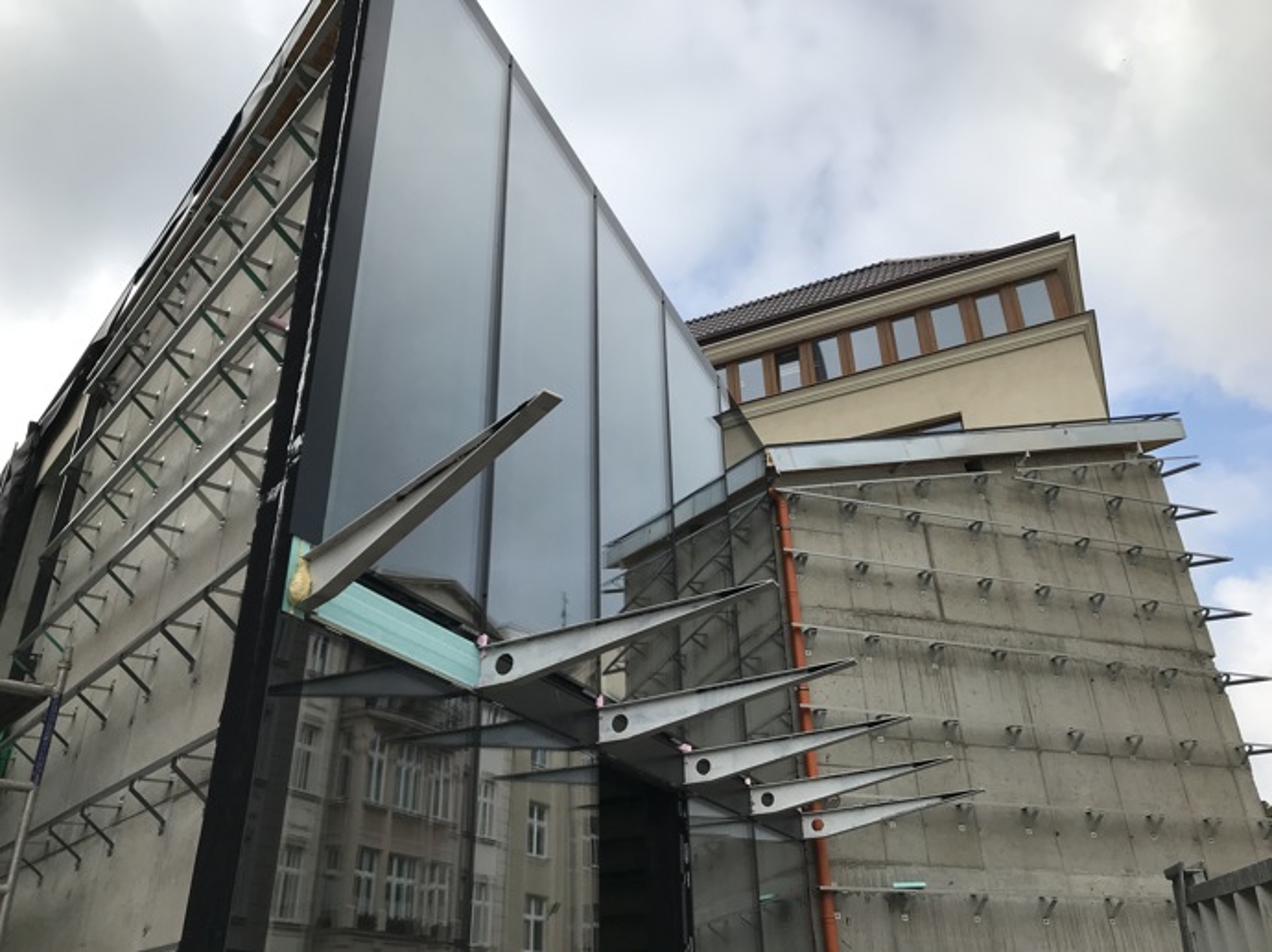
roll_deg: +2.5
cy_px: 476
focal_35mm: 28
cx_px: 636
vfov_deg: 49.7
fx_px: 1029
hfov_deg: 63.5
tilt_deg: +29.7
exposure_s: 1/2457
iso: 20
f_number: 1.8
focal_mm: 3.99
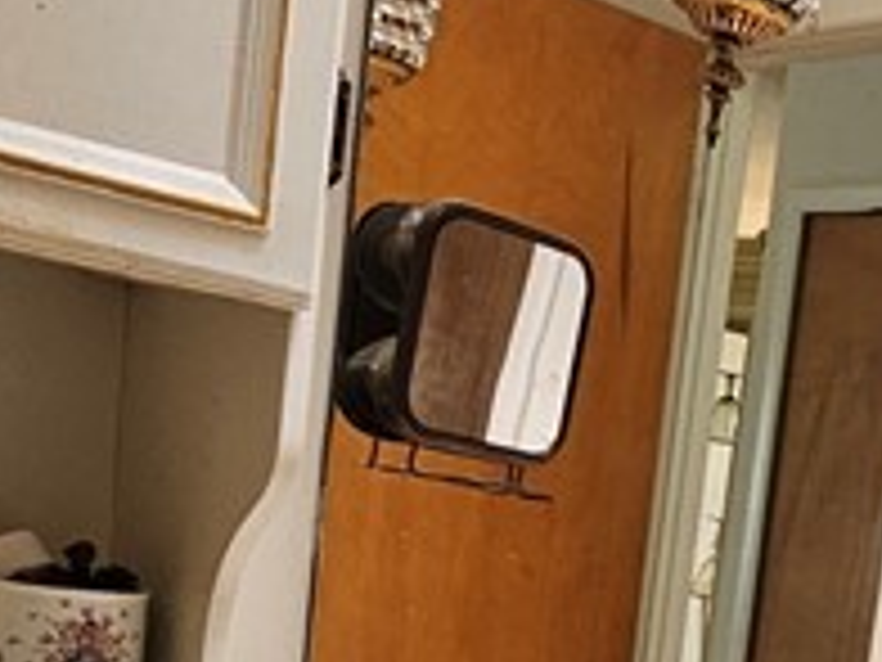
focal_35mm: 68
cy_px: 883
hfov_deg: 26.6
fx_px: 1733
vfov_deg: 19.7
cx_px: 932
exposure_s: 1/60
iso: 160
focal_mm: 2.2
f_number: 2.2
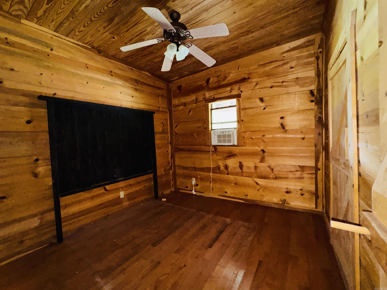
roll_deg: +1.8
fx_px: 157
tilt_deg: -2.8
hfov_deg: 102.1
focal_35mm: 14
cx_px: 194
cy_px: 145
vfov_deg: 85.7
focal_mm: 2.22
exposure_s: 1/24
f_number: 2.2
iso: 320
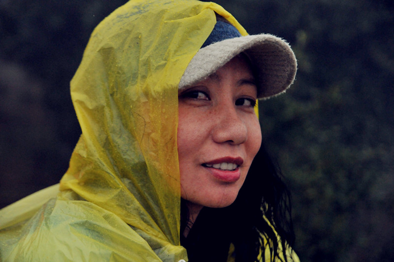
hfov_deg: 27.0
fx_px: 820
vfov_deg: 18.1
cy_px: 131
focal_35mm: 75
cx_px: 197
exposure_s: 1/2500
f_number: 2.8
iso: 1250
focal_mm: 50
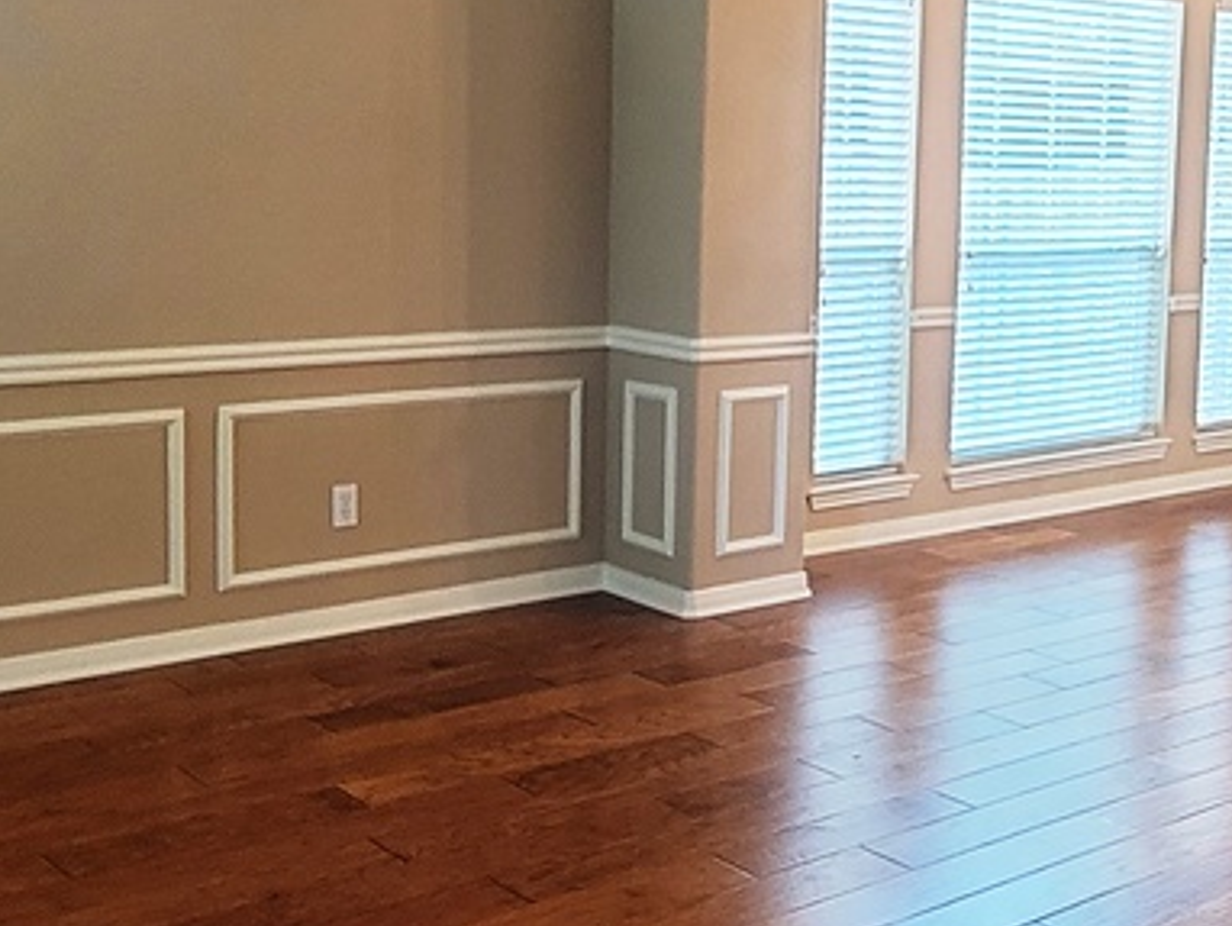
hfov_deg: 38.2
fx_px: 1745
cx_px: 874
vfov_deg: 29.6
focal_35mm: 49
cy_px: 339
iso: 320
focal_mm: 2.2
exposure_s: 1/39
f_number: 2.2
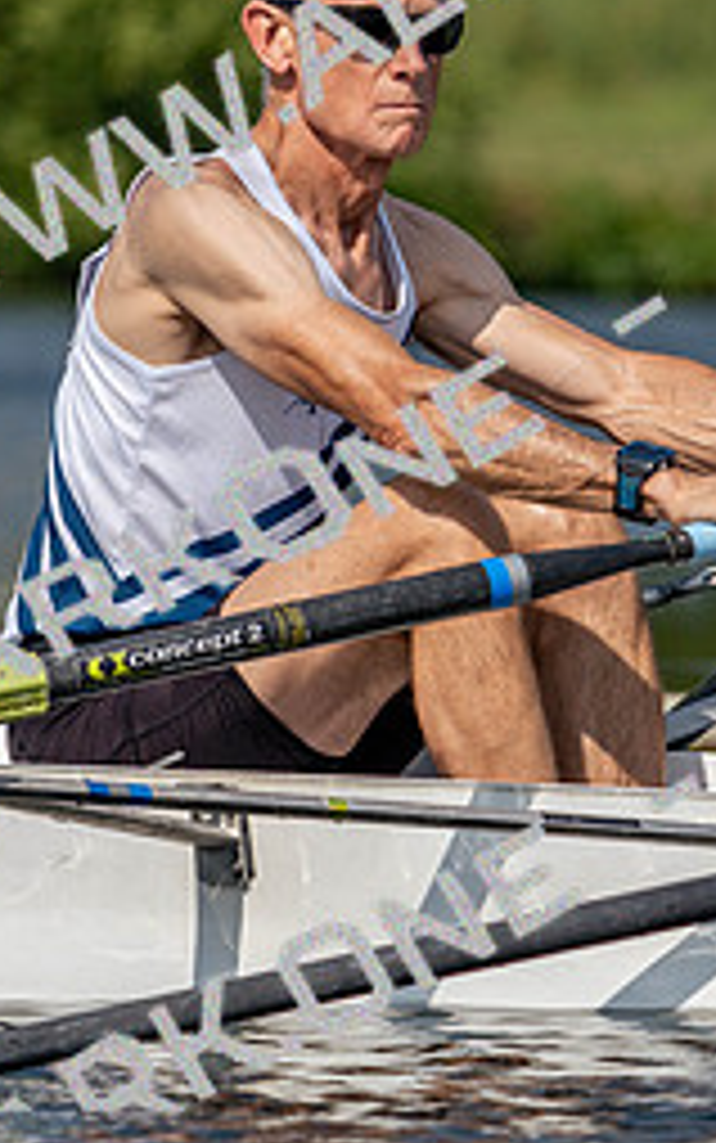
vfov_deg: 2.8
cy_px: 340
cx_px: 410
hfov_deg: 1.8
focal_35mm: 740
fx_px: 23078
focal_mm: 318
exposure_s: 1/1600
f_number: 6.3
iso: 125
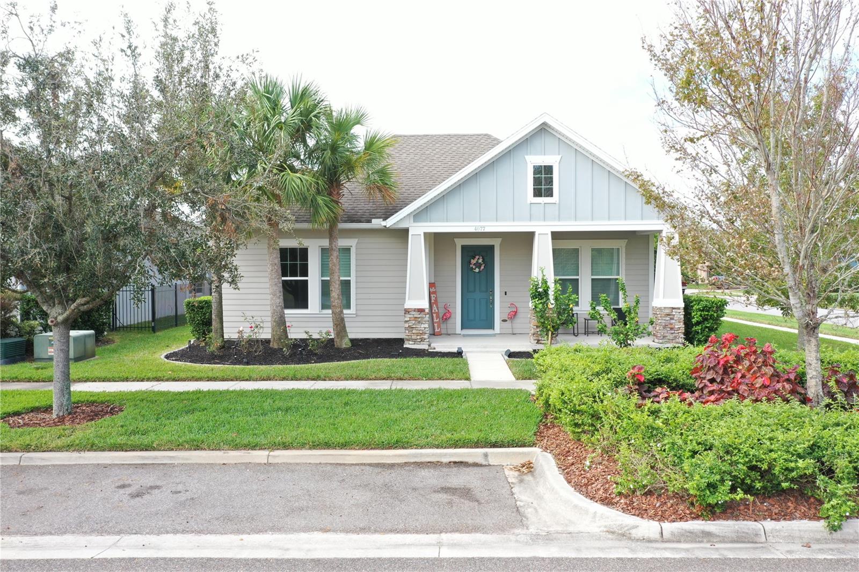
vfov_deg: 46.4
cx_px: 430
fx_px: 668
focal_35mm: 28
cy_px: 286
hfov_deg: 65.5
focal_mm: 10.26
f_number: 5.6
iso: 100
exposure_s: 1/100
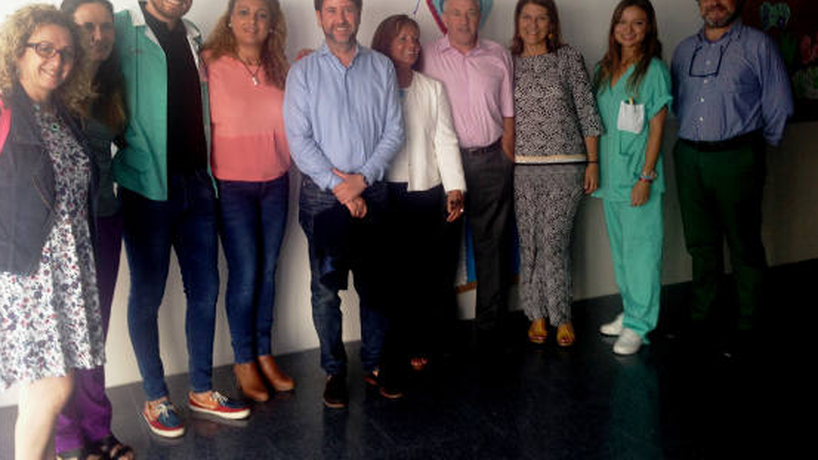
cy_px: 166
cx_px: 402
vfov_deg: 30.3
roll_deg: -0.2
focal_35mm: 39
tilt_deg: -8.7
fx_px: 846
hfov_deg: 51.6
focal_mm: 4.12
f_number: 2.4
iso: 50
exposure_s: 1/40
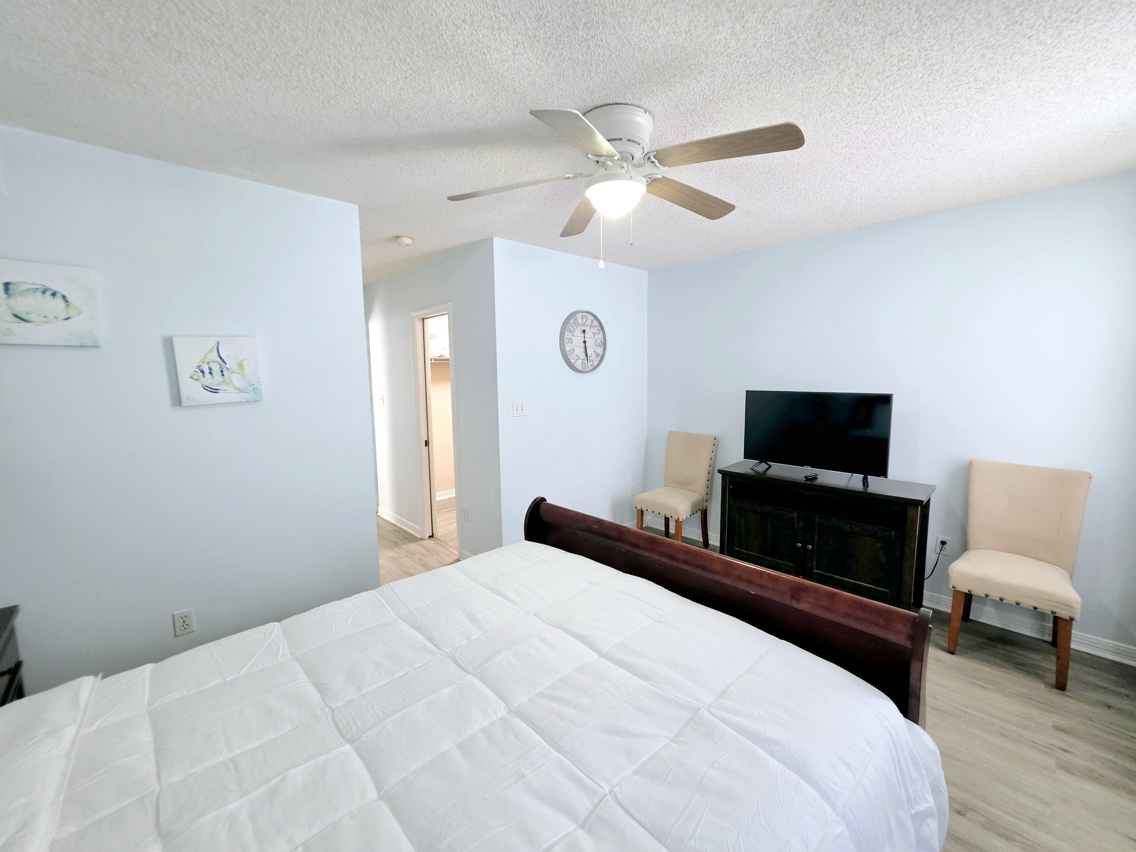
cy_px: 426
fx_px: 427
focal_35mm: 13
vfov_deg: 89.9
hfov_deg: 106.2
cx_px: 568
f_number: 1.9
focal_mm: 2.2
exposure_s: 1/60.2
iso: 160
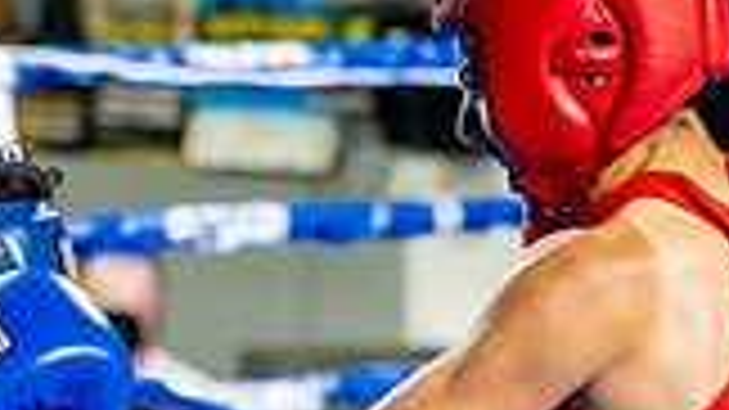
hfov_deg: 10.6
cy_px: 678
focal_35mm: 203
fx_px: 3923
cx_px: 333
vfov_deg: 5.9
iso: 4000
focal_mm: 54
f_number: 2
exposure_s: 1/800
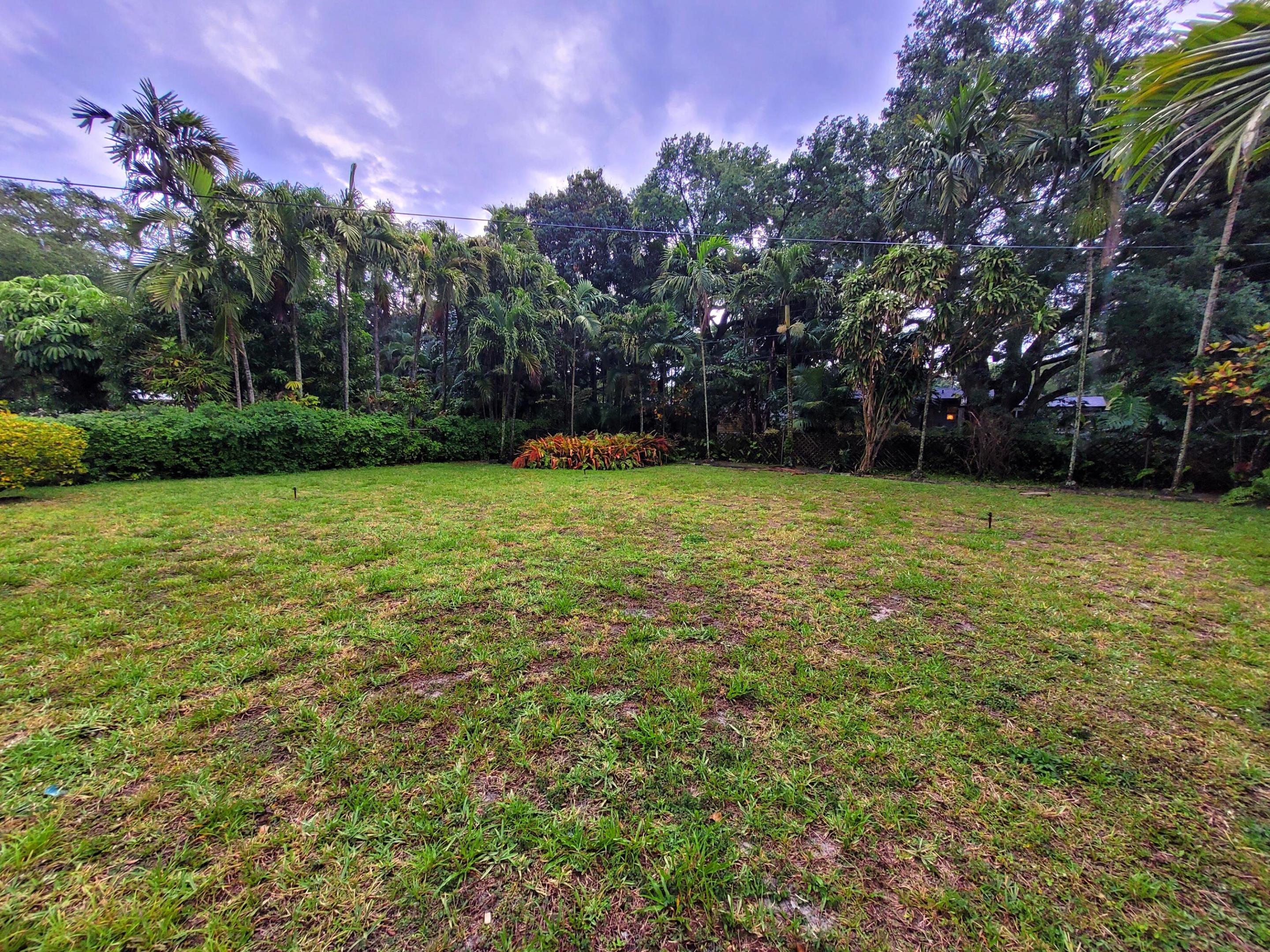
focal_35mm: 13
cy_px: 476
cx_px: 635
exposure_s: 1/120
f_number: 2.2
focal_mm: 1.74
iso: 64
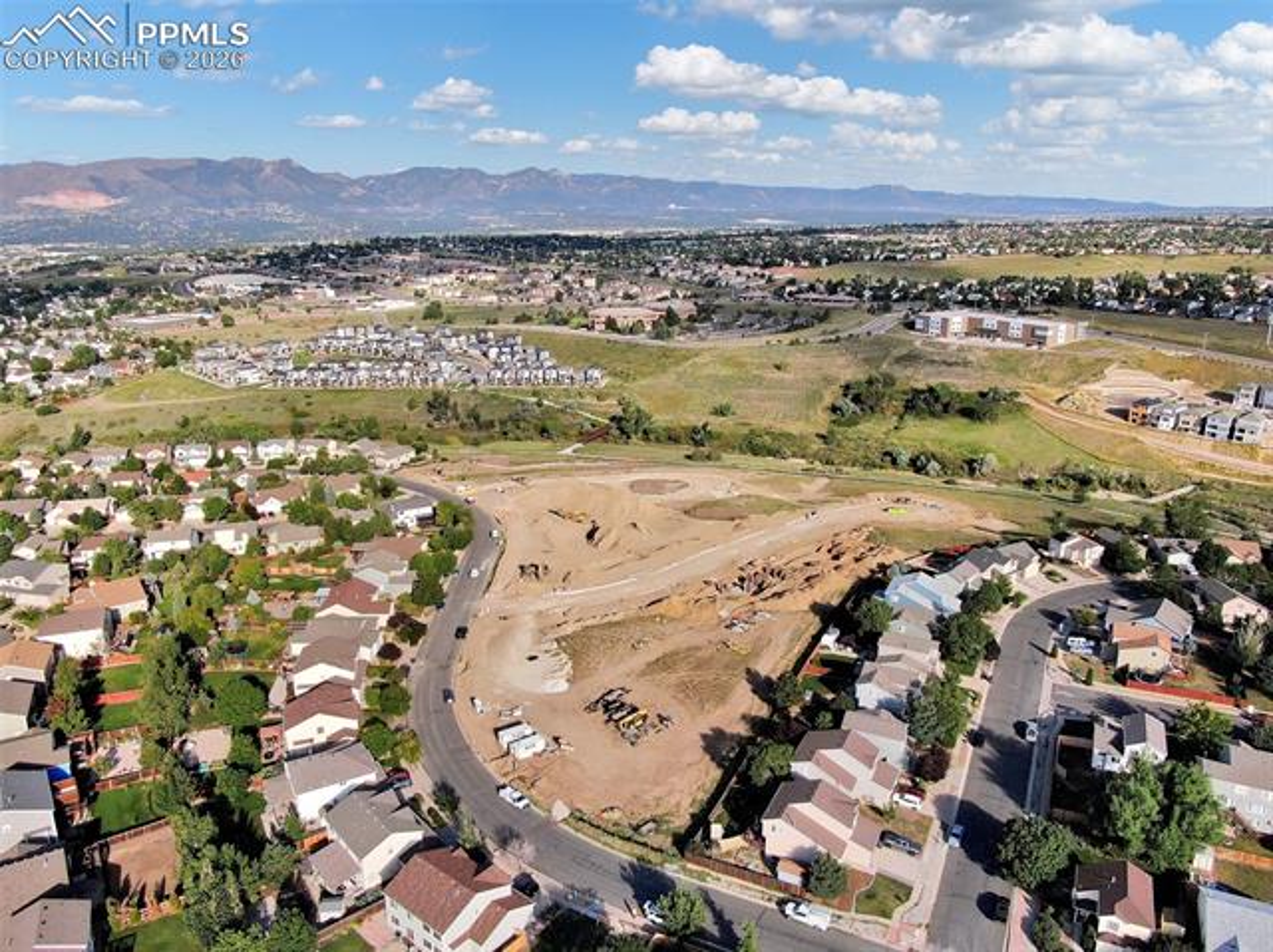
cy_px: 476
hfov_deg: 71.6
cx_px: 636
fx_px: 882
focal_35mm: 24
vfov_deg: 56.8
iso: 100
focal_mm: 4.39
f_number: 2.8
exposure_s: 1/60
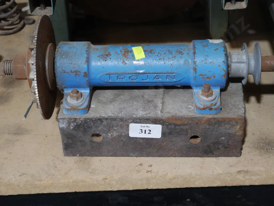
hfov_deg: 28.5
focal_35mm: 68
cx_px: 137
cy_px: 103
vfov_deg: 21.6
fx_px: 539
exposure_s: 1/80
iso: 1250
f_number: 5.4
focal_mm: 34
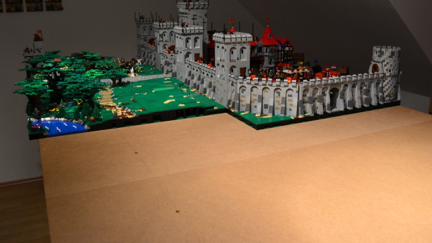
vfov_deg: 34.5
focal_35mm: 34
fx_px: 390
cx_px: 231
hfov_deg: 58.0
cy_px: 93
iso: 800
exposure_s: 1/15
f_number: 5
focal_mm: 20
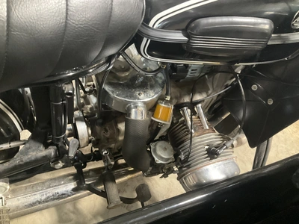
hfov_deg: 61.7
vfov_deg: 48.2
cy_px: 112
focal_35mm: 29
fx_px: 250
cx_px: 150
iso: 500
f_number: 1.8
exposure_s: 1/30
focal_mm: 3
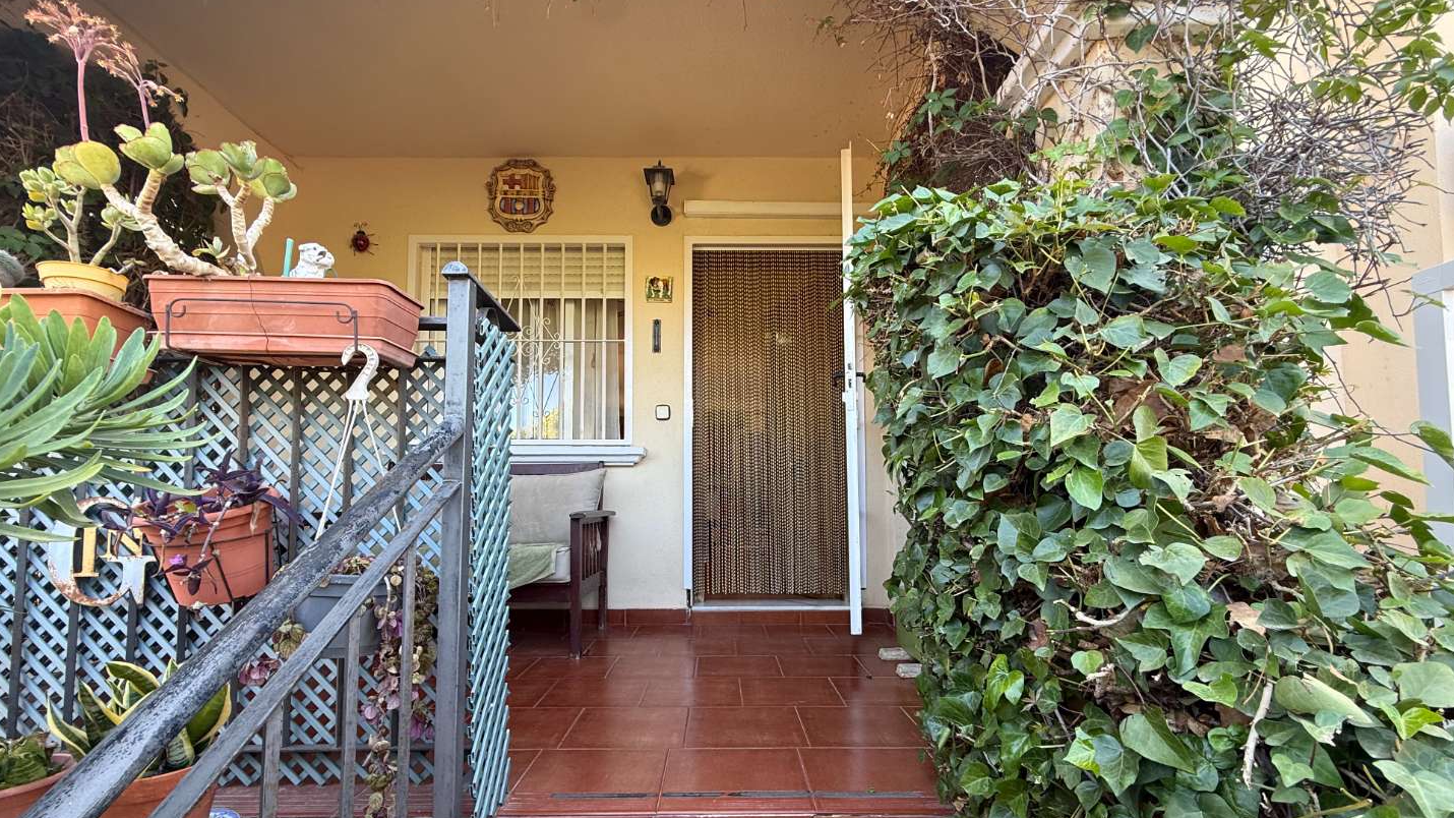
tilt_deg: +3.2
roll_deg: -0.1
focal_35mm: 16
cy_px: 483
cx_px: 726
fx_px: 617
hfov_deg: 99.4
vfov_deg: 66.5
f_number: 2.2
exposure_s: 1/99
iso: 64
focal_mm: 2.22
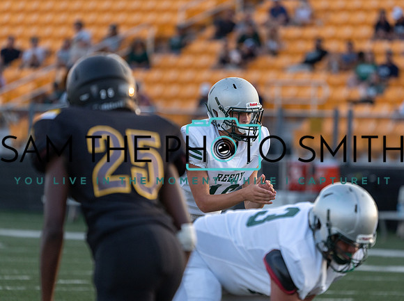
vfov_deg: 4.0
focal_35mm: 369
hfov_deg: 5.4
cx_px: 226
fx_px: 4301
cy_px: 150
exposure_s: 1/1000
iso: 1250
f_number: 5.6
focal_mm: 342
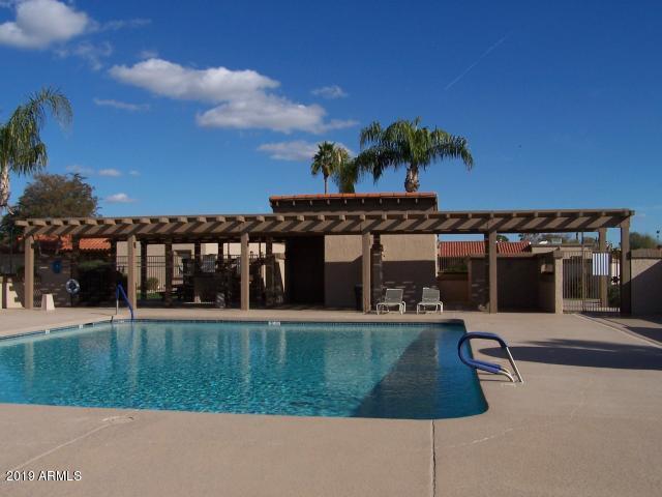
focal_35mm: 38
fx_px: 727
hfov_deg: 49.0
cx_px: 331
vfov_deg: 37.7
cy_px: 248
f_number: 5.6
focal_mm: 6.3
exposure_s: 1/750
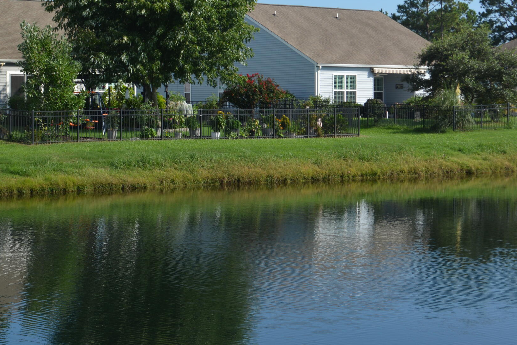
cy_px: 109
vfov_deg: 15.5
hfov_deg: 23.0
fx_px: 1264
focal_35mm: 88
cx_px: 174
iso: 160
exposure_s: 1/250
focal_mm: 32
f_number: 8
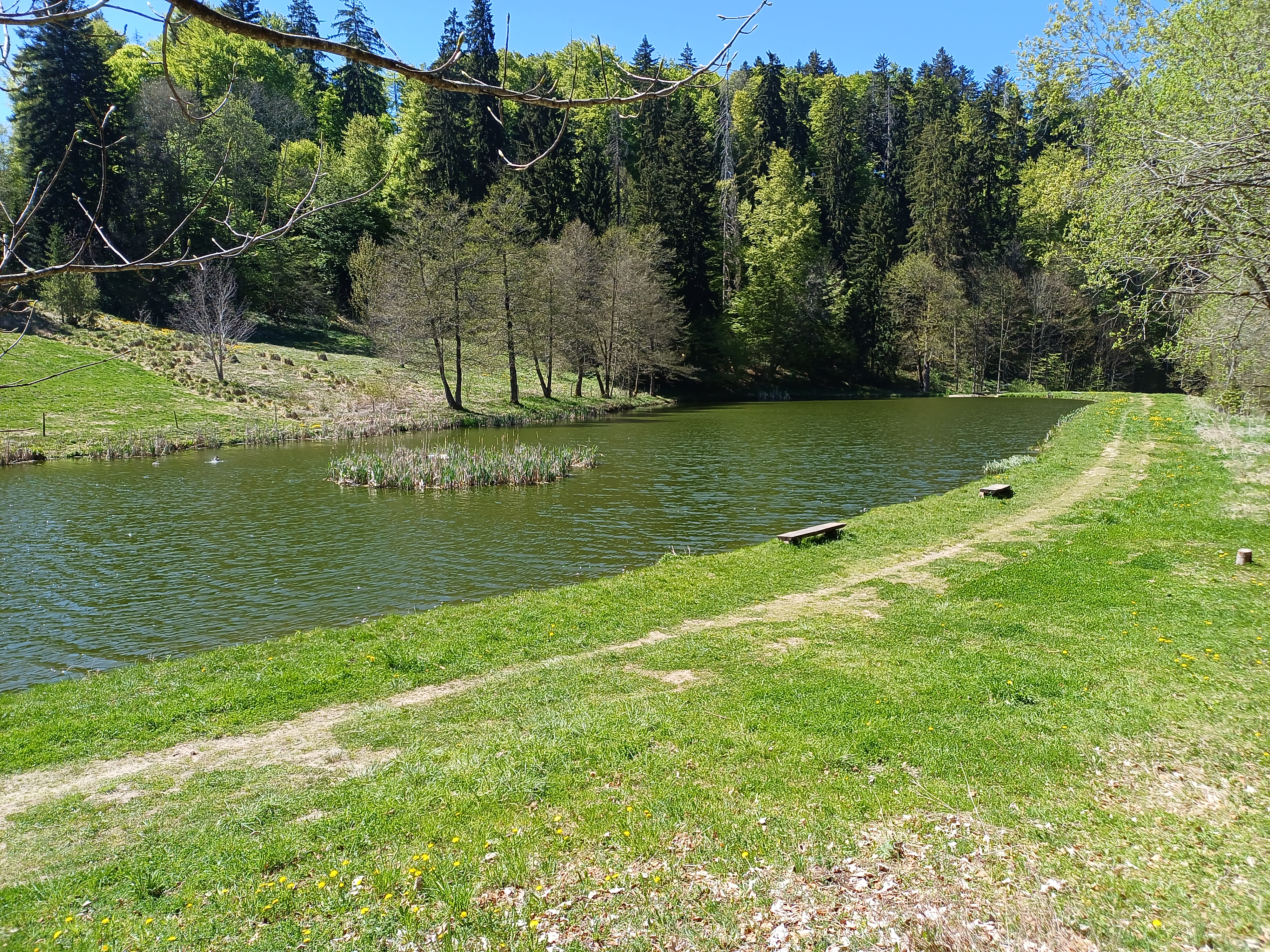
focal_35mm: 25
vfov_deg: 54.9
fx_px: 917
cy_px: 476
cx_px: 635
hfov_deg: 69.4
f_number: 1.8
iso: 50
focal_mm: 4.65
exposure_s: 1/522
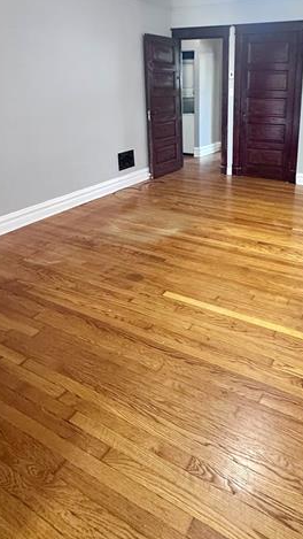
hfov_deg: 45.1
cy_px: 180
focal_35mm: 25
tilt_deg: -16.4
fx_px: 357
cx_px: 210
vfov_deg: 71.9
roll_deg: -1.7
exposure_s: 1/60
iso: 500
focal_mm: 2.22
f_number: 2.2
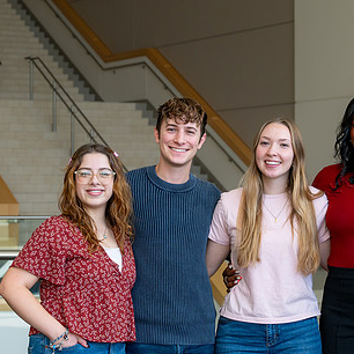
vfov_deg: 14.8
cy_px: 163
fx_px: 1365
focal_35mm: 118
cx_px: 278
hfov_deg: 14.7
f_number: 5.6
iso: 400
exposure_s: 1/200
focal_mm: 56
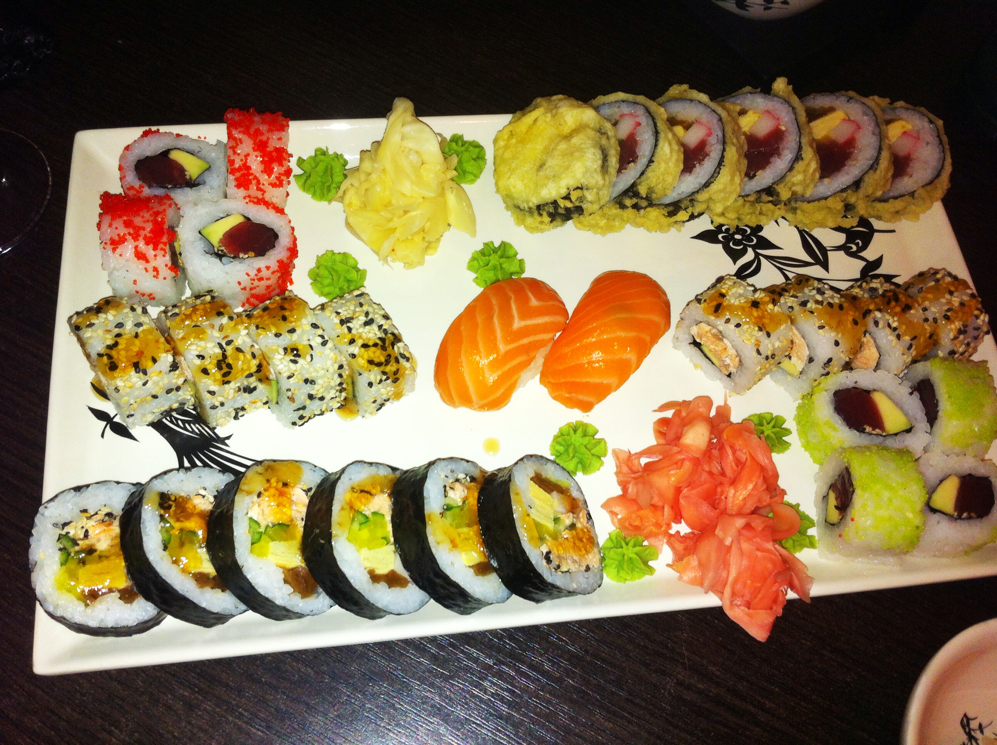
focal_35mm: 35
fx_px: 1007
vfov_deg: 40.6
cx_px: 498
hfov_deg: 52.7
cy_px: 372
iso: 80
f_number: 2.8
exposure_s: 1/26
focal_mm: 3.85
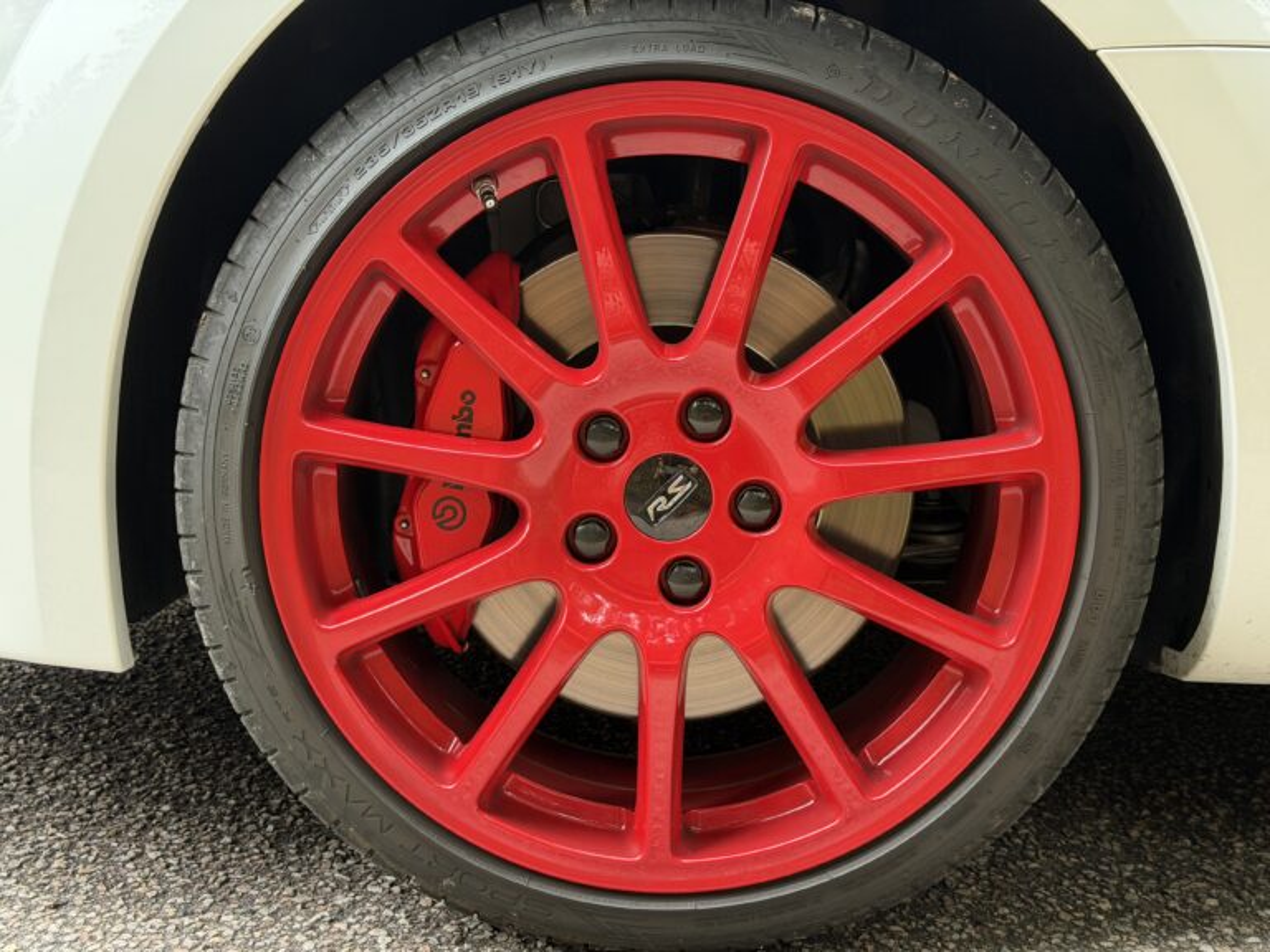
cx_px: 635
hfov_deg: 39.7
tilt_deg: -10.3
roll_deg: +0.7
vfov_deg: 30.3
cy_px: 476
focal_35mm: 48
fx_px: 1761
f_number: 1.78
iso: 200
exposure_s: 1/60
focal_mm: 6.76
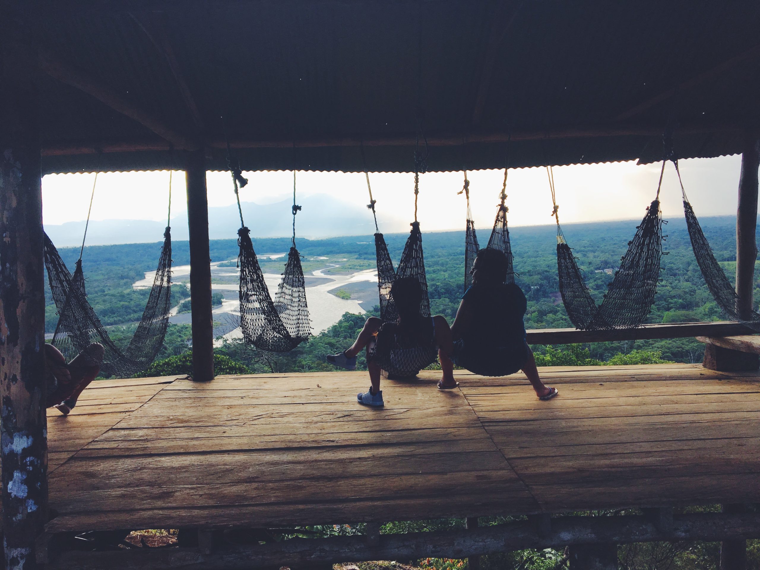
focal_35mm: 29
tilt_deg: -4.7
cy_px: 285
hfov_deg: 61.7
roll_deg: +3.0
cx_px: 380
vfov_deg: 48.2
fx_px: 637
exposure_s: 1/390
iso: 25
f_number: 2.2
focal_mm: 4.15
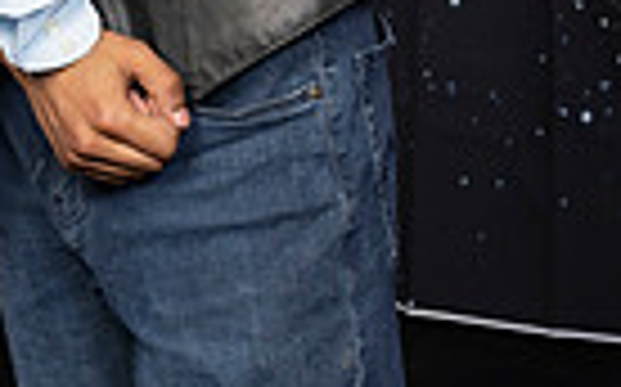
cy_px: -562
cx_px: 189
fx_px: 3264
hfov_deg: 10.9
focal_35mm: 193
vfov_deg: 6.4
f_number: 9
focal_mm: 58
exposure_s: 1/160
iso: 320
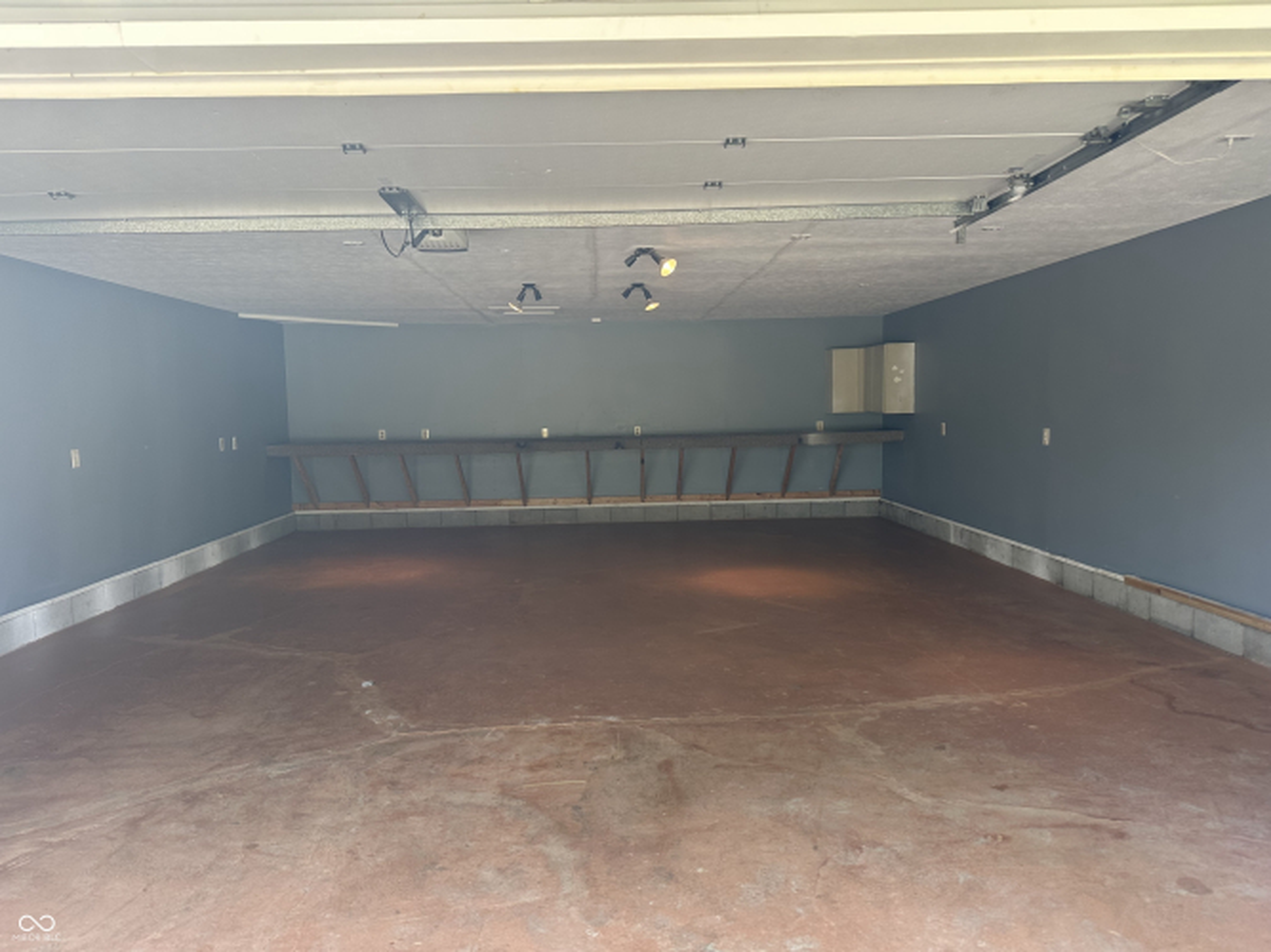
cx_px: 636
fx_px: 881
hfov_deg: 71.6
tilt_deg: -3.2
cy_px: 476
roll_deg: +1.5
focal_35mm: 24
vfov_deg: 56.8
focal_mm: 6.86
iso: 80
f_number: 1.78
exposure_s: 1/291
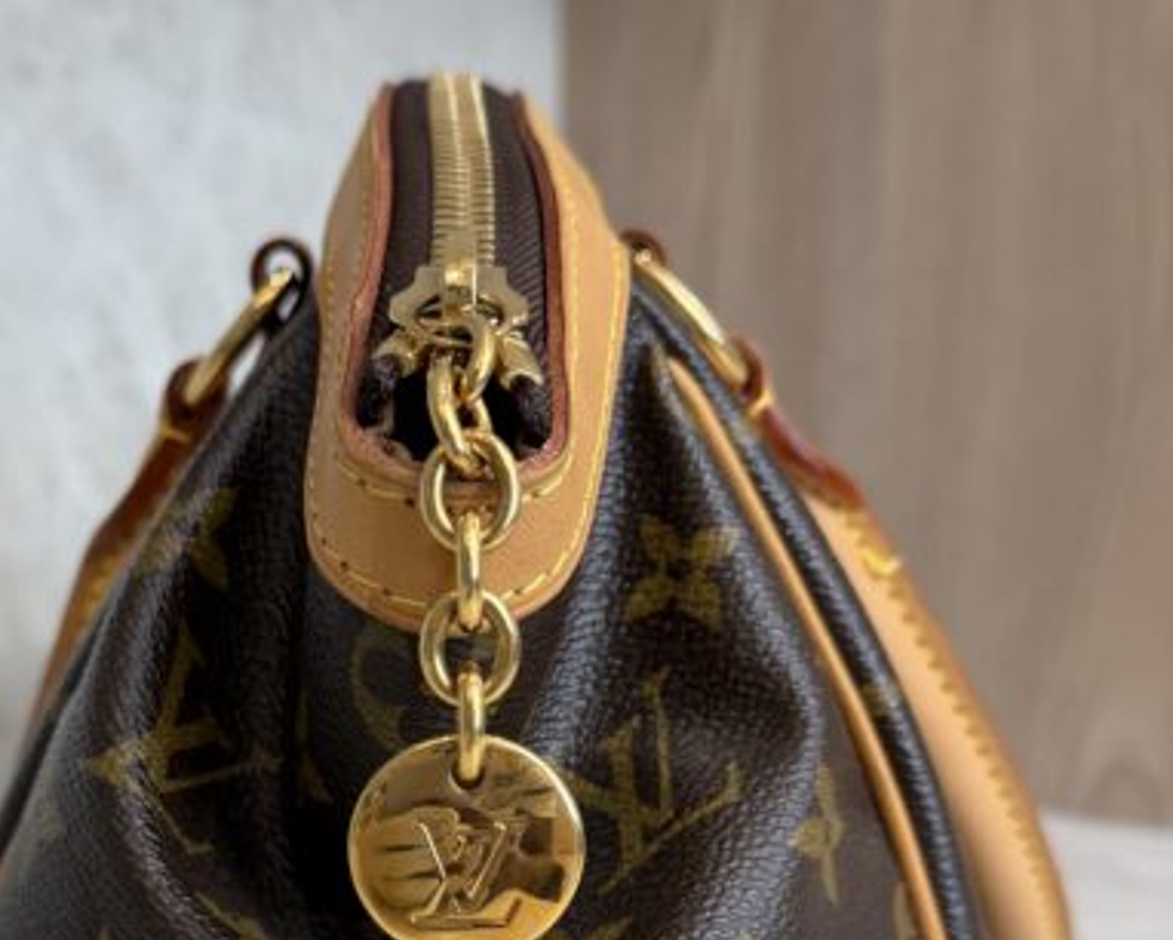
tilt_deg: -11.4
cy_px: 783
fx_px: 1702
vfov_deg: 30.0
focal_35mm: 49
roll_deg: +0.2
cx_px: 424
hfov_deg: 37.7
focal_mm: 6.76
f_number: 1.78
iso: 100
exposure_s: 1/120
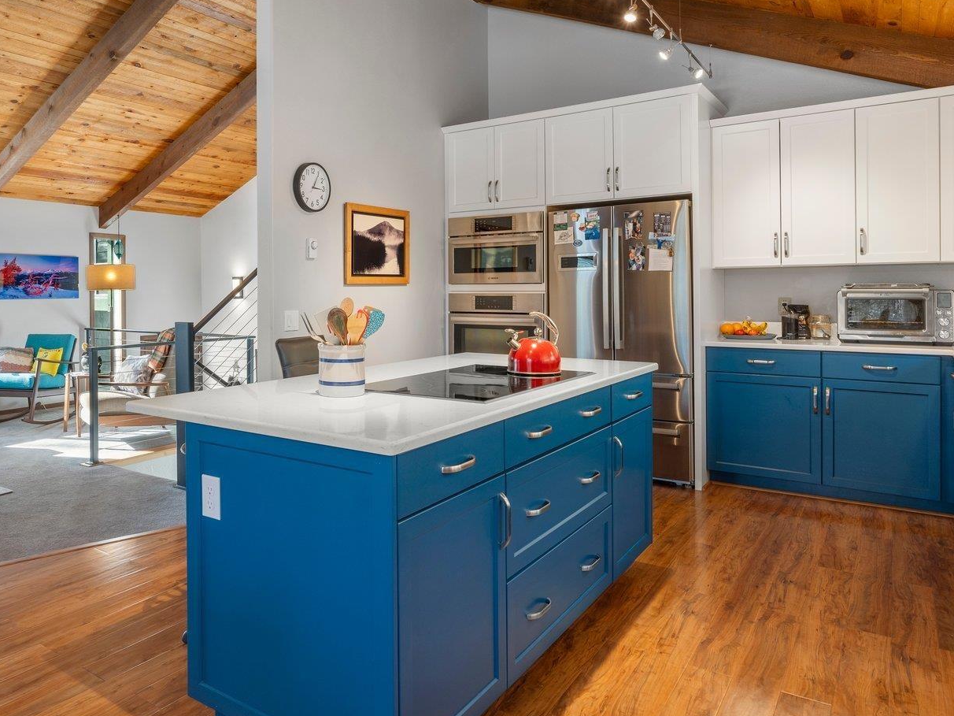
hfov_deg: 66.4
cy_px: 289
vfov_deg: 52.7
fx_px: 717
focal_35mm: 26
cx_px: 362
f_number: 8
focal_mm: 16
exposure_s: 1/4
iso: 400
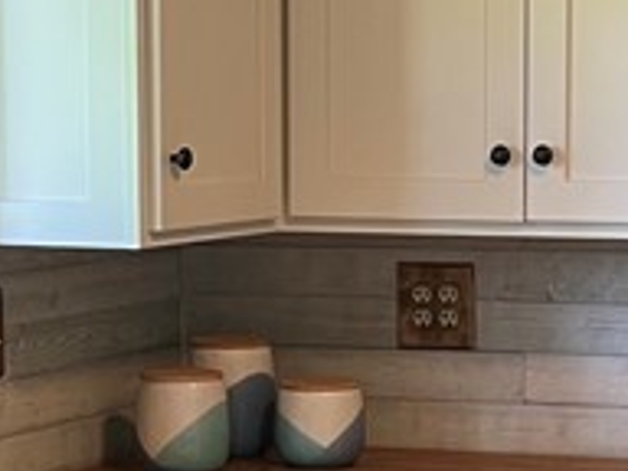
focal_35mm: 139
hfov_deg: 14.1
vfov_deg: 10.7
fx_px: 2522
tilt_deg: -4.8
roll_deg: -0.4
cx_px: 510
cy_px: 301
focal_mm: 5.7
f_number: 1.5
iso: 100
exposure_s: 1/60
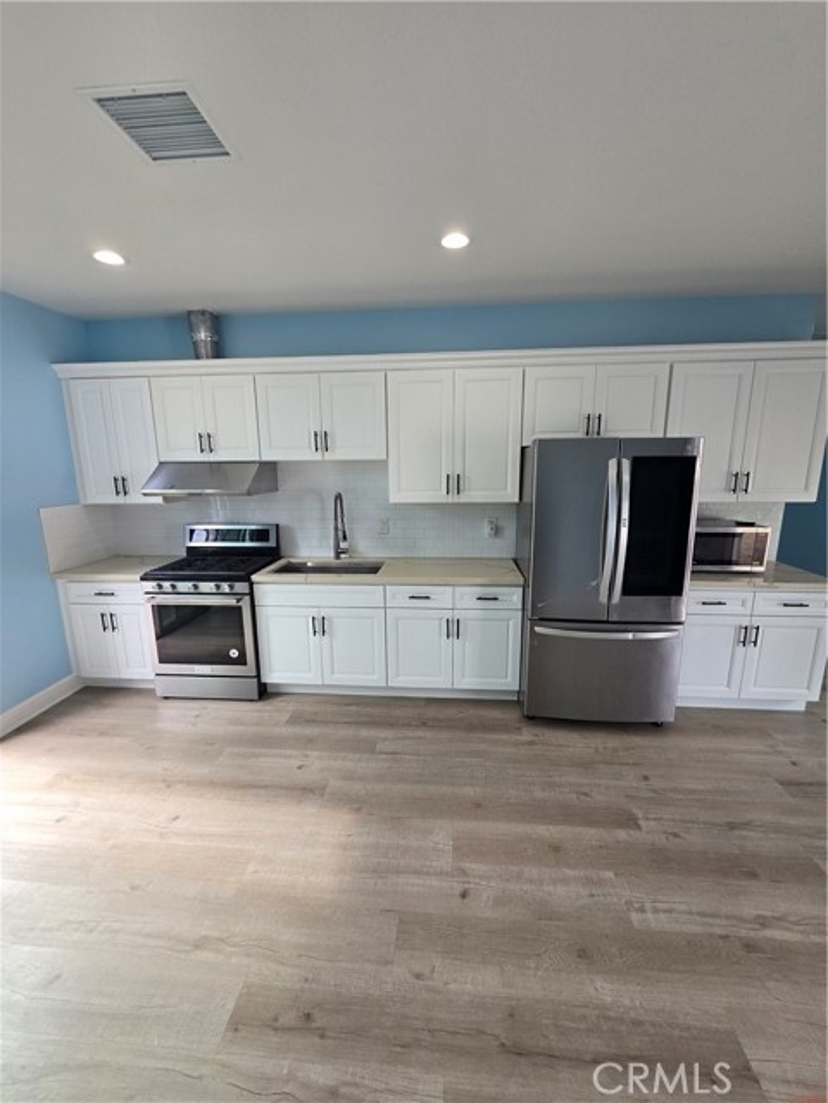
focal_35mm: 13
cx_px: 414
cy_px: 552
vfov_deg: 106.2
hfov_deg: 89.9
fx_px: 415
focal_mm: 2.2
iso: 80
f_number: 2.2
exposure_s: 1/120
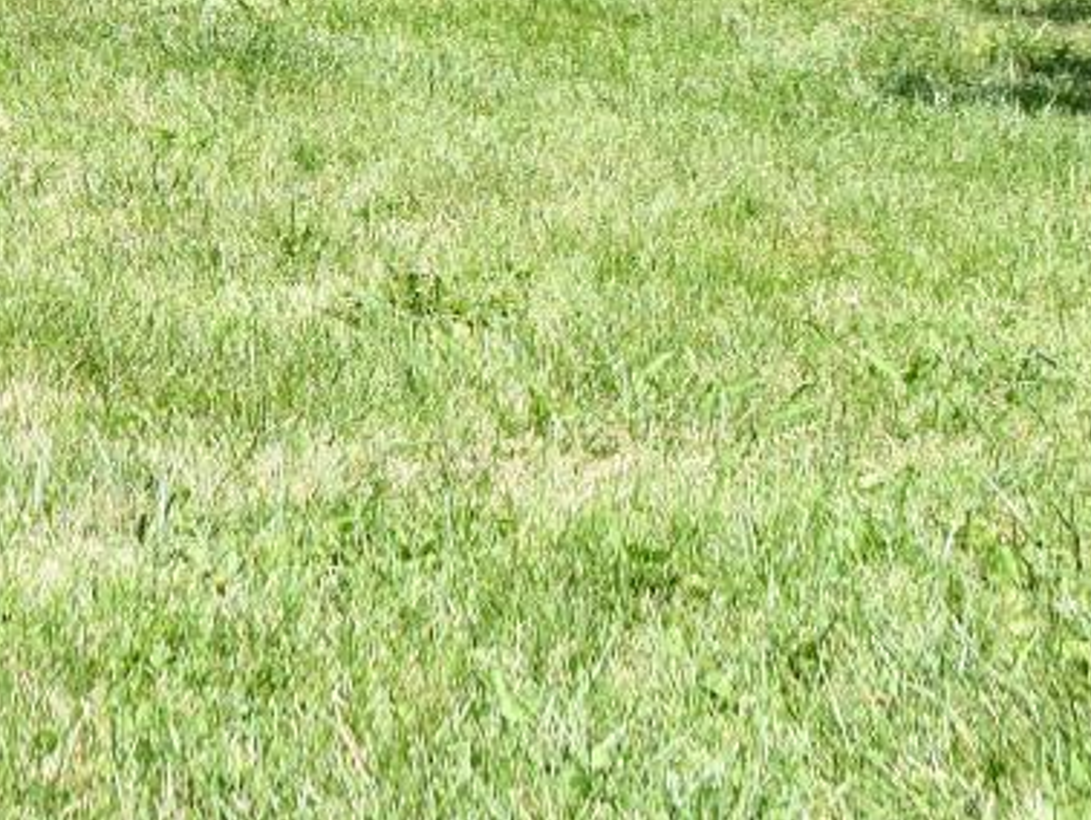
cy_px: -612
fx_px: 3248
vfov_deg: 13.1
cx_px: -439
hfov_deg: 17.5
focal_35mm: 103
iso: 125
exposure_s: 1/250
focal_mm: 18
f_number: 8
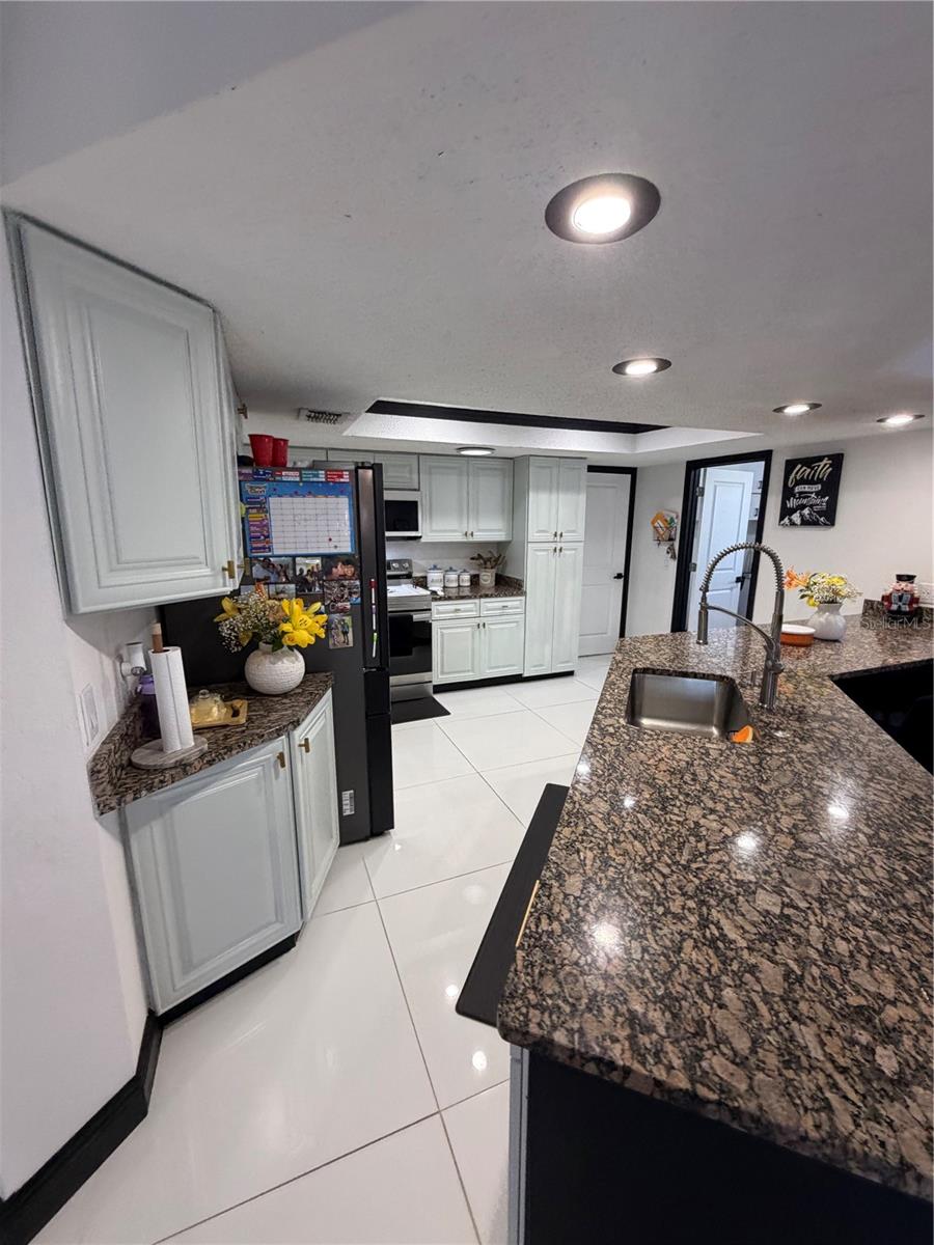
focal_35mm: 14
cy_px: 622
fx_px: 504
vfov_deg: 102.1
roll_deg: -2.4
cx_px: 467
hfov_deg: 85.7
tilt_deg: -16.2
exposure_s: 1/120
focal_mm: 2.22
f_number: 2.2
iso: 250
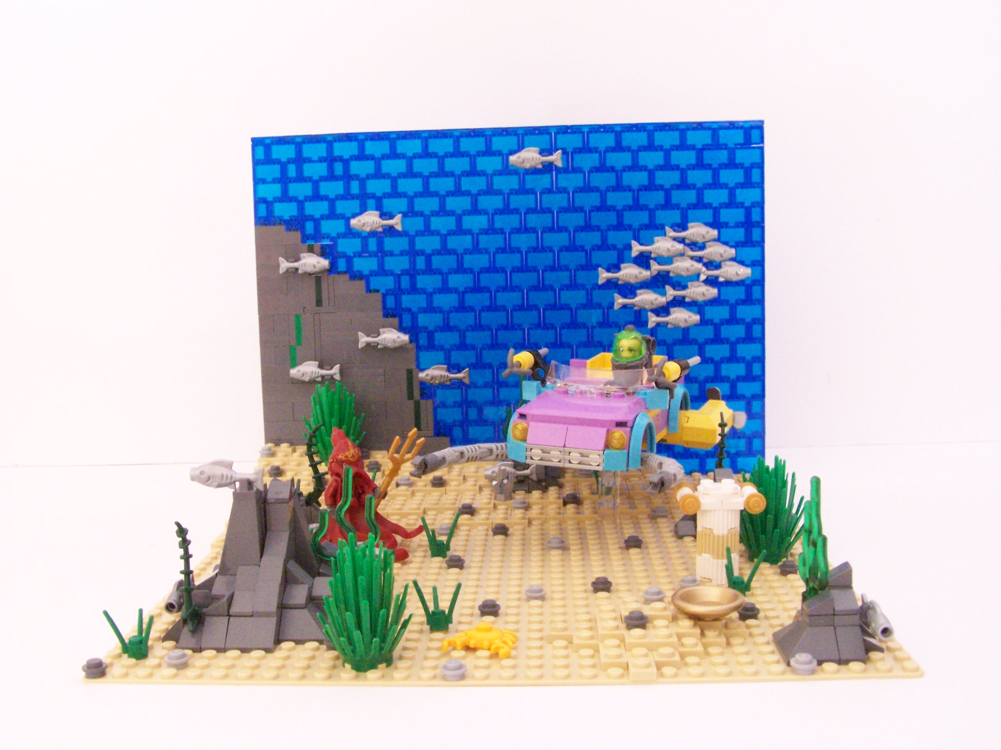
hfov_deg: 49.0
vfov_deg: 37.7
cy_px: 375
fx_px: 1099
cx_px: 500
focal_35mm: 38
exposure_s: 1/6
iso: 400
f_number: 6.3
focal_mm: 6.3
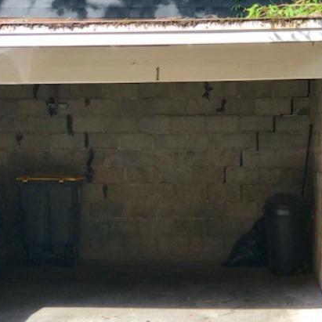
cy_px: 197
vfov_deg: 17.7
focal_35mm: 98
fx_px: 1031
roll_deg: +0.1
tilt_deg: -2.4
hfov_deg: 17.7
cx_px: 212
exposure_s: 1/232
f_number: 2.8
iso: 20
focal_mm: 6.6
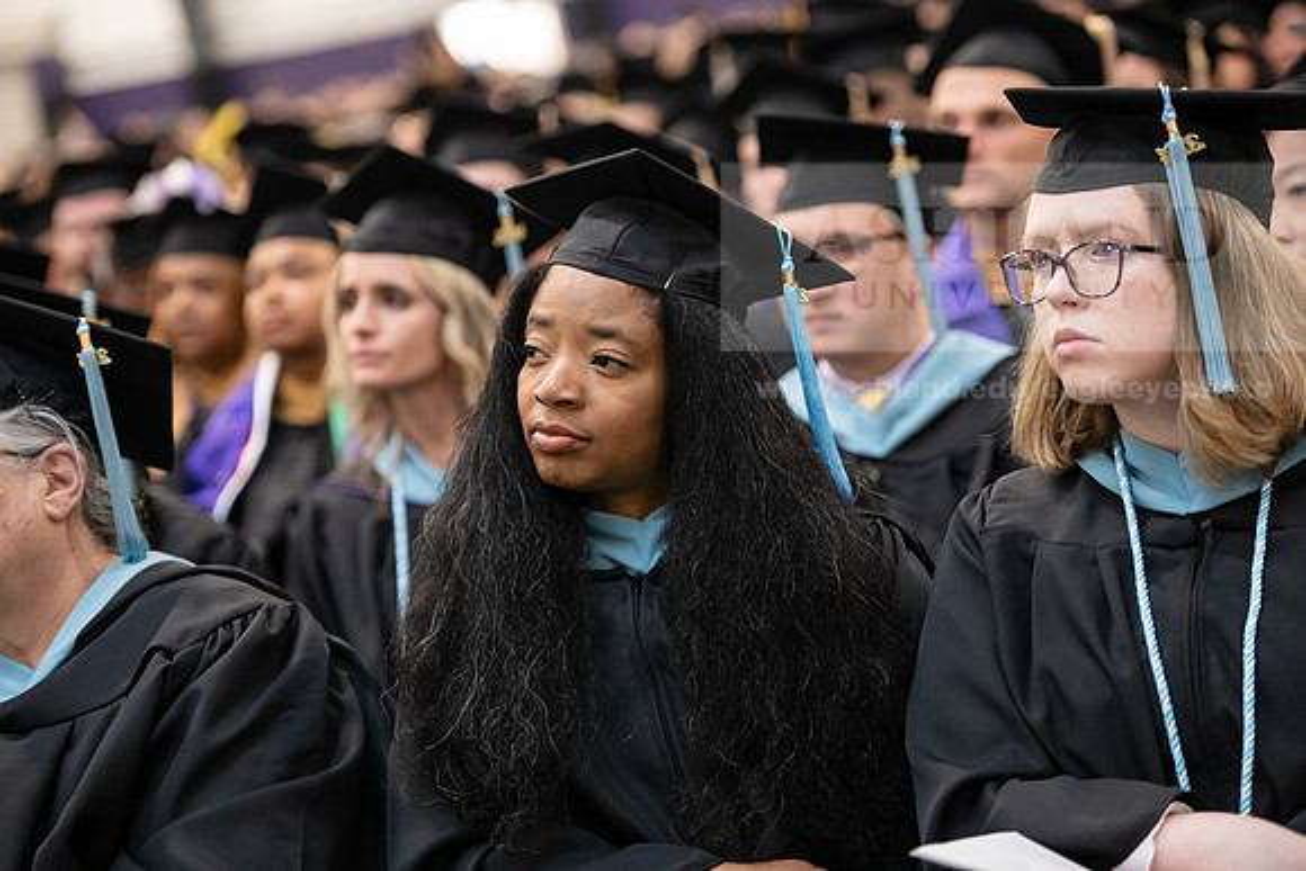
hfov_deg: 19.5
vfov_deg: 13.0
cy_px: 436
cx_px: 653
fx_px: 3810
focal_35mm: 105
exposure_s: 1/200
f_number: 2.8
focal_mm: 105
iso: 3200
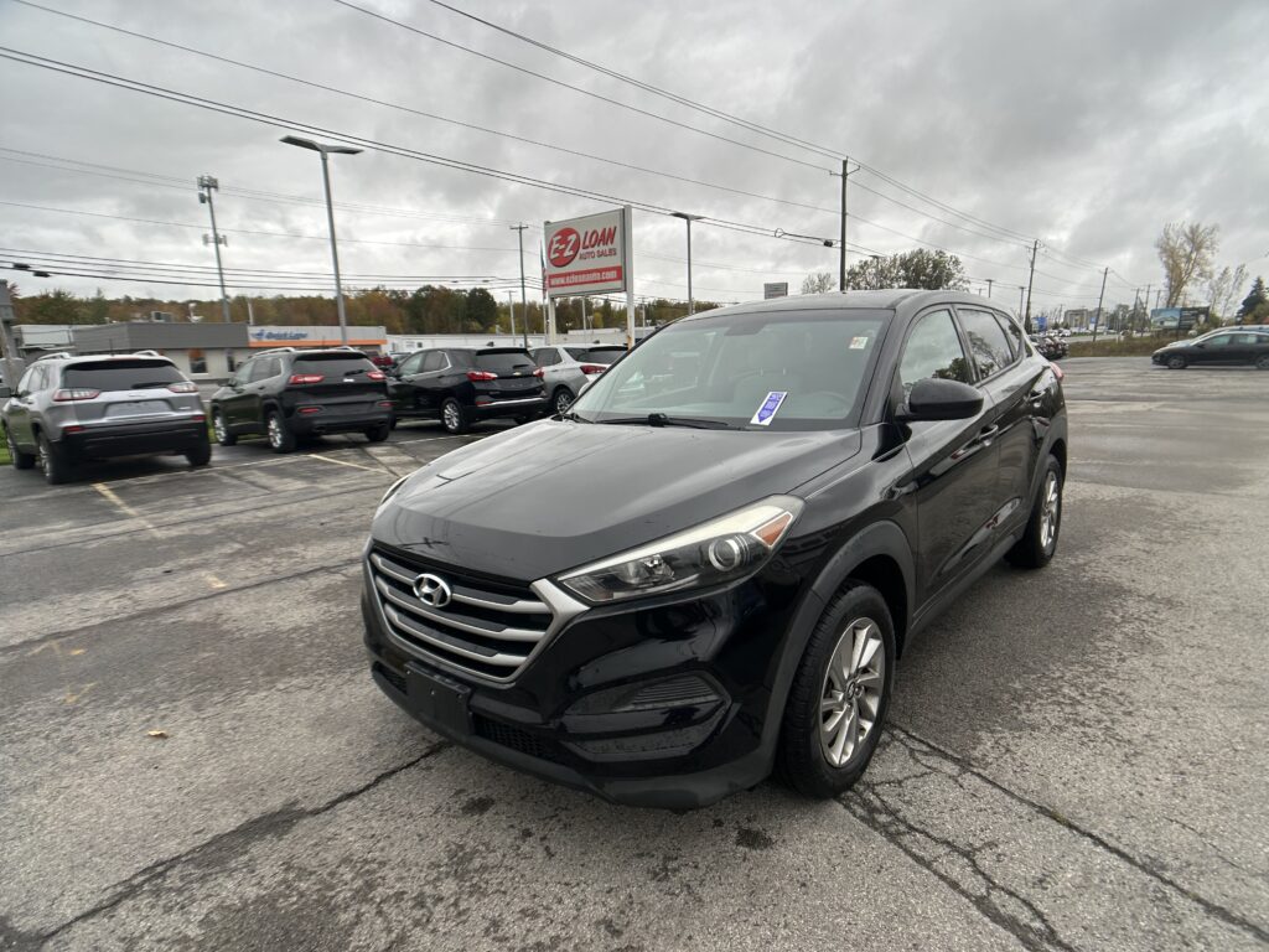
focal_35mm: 26
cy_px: 476
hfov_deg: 67.3
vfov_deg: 53.1
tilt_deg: -10.9
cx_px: 634
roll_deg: +1.8
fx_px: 953
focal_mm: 5.7
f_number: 1.5
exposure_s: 1/466
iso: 50
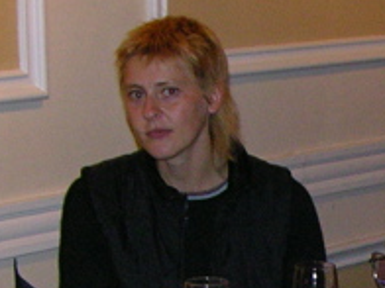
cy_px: 471
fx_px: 2046
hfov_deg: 10.6
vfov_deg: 7.9
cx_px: 448
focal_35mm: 184
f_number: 2.8
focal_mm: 9
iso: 200
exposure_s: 1/60.1
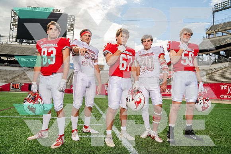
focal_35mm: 24
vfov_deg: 53.2
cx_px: 116
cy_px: 77
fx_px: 154
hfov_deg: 73.7
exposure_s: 1/500
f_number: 5.6
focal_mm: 24
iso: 100
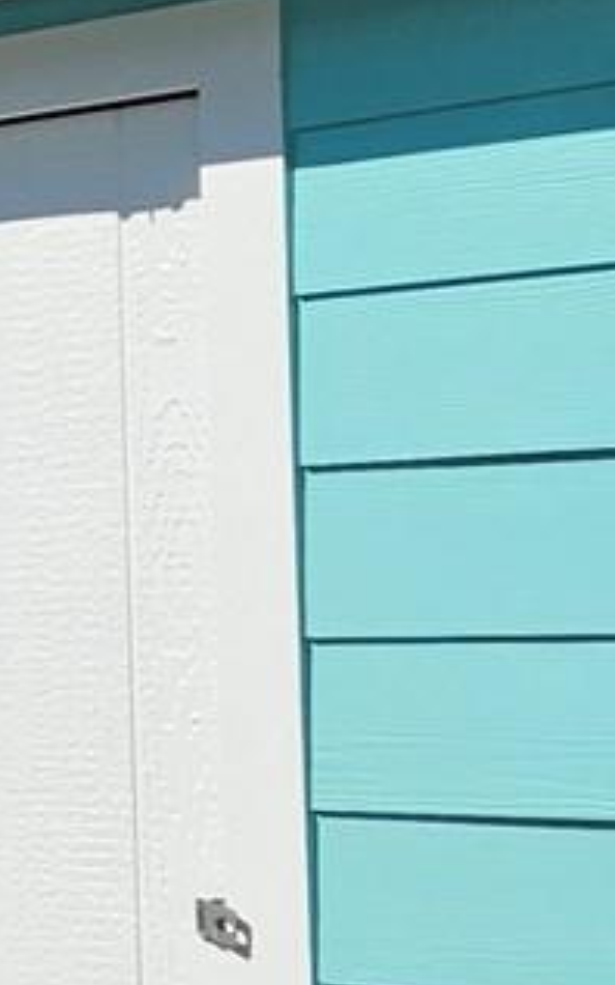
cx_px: -1224
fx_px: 3300
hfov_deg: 8.8
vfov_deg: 17.0
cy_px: 491
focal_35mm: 123
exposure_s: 1/3220
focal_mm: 5.4
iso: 25
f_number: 1.8
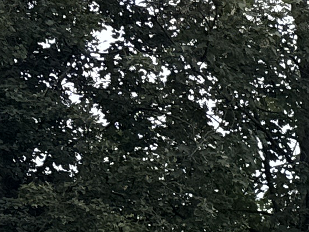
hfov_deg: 8.6
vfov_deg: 7.8
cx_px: 1038
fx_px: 1545
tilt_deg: +0.8
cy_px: 602
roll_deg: -1.3
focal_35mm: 173
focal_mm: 6.76
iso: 80
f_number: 1.78
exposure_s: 1/2041
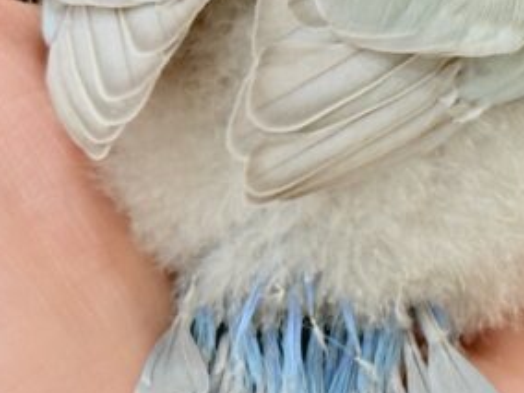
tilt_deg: -23.6
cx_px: 731
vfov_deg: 6.7
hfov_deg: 8.8
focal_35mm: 220
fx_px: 3330
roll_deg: +0.6
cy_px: -65
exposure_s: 1/100
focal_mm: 5.96
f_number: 1.6
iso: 80
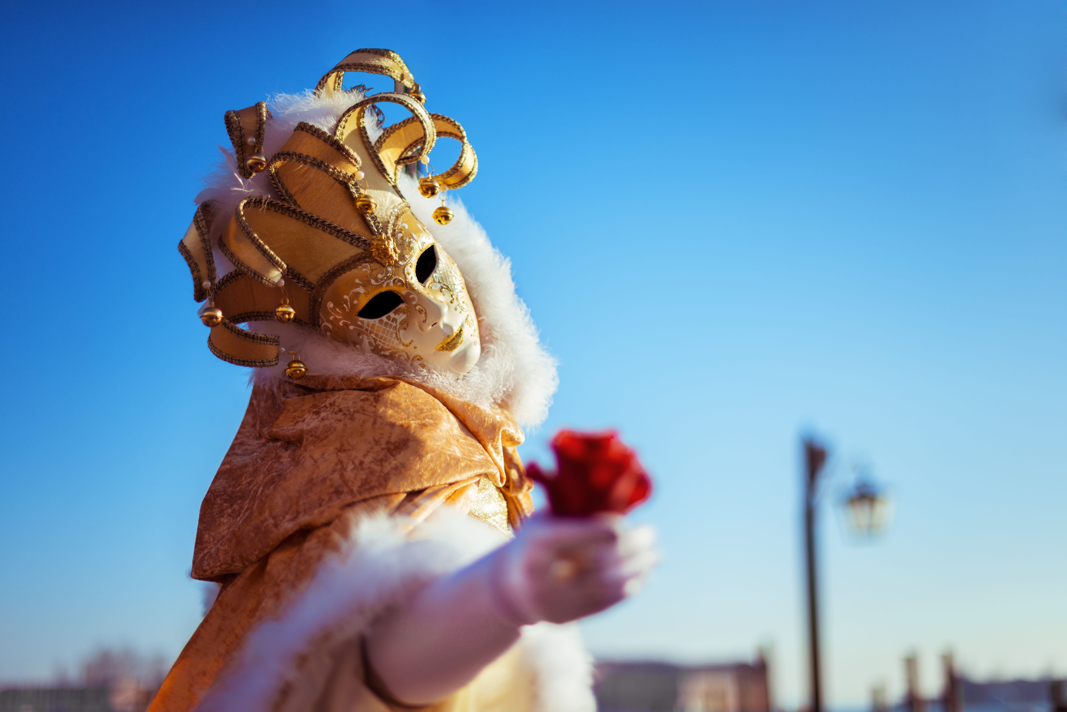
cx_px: 534
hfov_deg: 39.6
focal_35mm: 50
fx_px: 1482
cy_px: 356
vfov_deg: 27.0
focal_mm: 50
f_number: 1.4
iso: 100
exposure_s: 1/8000
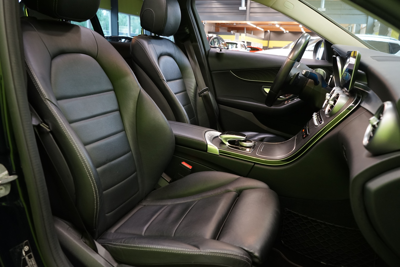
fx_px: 322
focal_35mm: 29
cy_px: 134
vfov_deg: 45.0
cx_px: 200
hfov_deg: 63.7
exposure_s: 1/20
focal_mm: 29
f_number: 5.6
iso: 1600
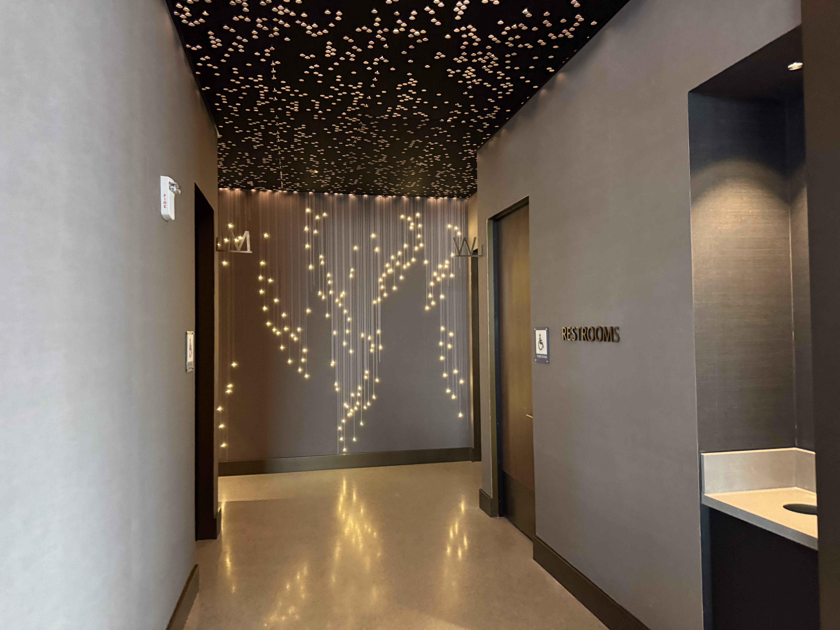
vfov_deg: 56.8
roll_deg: +0.5
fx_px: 582
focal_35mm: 24
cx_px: 420
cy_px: 315
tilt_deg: +0.4
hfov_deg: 71.6
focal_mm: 6.76
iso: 1000
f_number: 1.78
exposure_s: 1/40
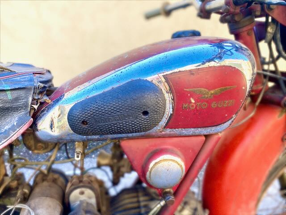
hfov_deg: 67.3
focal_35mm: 26
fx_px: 215
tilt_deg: -16.7
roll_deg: +0.0
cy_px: 108
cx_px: 143
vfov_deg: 53.1
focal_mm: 4.25
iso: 32
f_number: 1.8
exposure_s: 1/238
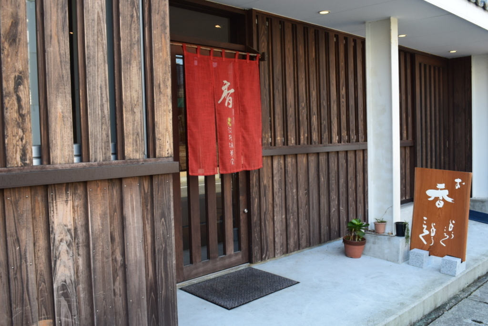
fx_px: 488
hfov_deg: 53.1
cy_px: 163
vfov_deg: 36.9
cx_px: 244
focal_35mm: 36
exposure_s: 1/100
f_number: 9
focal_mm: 24
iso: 400
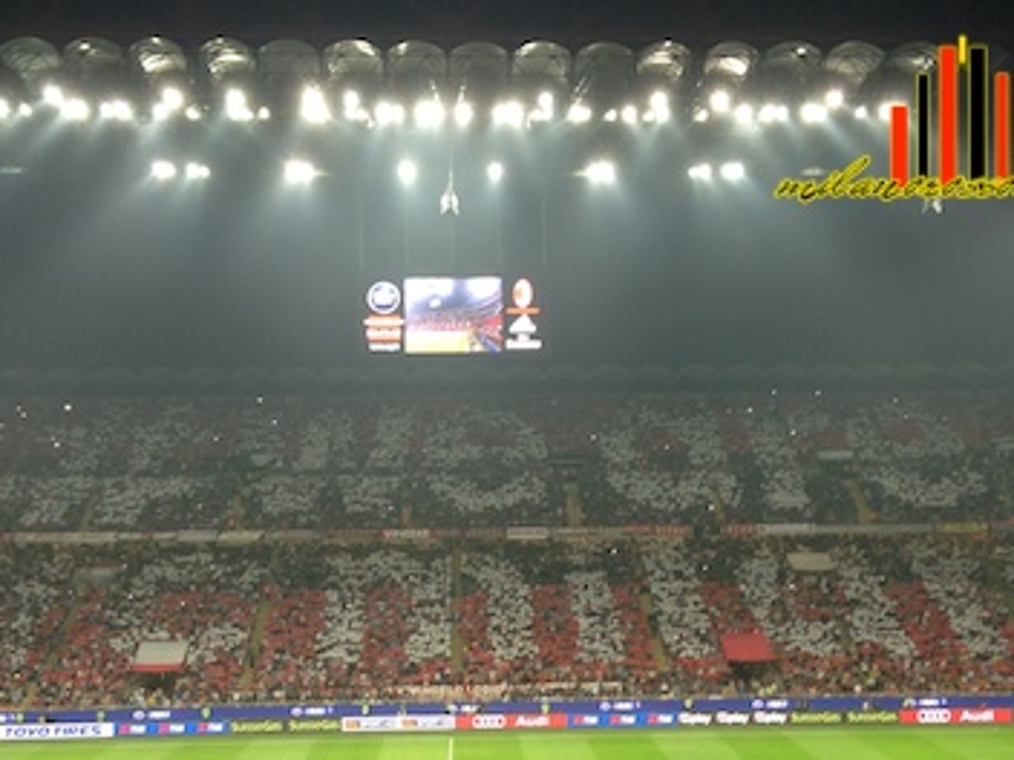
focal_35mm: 45
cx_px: 510
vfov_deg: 31.9
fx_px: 1318
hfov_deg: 42.1
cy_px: 510
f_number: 2.4
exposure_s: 1/30
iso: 50
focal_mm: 4.12
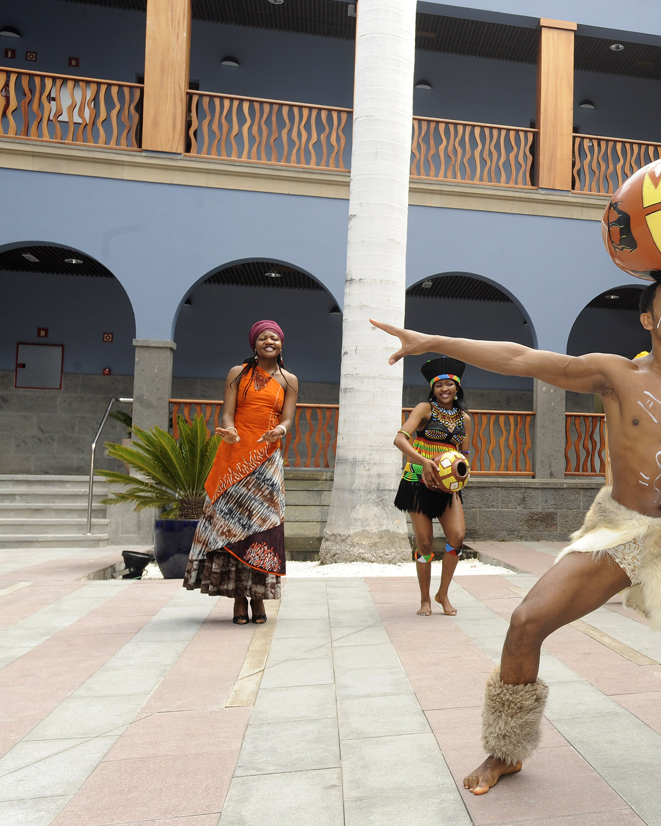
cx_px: 575
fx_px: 978
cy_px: 414
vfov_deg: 45.8
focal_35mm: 40
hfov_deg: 35.5
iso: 500
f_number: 5.6
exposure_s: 1/250
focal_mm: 28
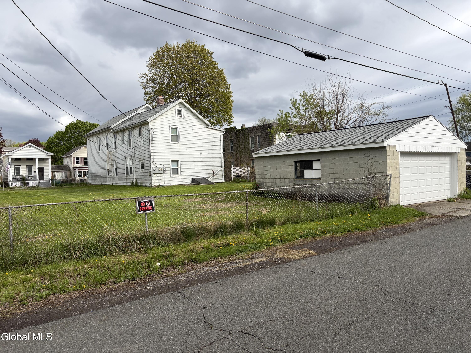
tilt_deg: -1.1
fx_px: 354
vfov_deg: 53.1
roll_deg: +1.1
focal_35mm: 26
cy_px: 176
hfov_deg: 67.3
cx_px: 236
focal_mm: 5.96
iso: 50
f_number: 1.6
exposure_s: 1/2364
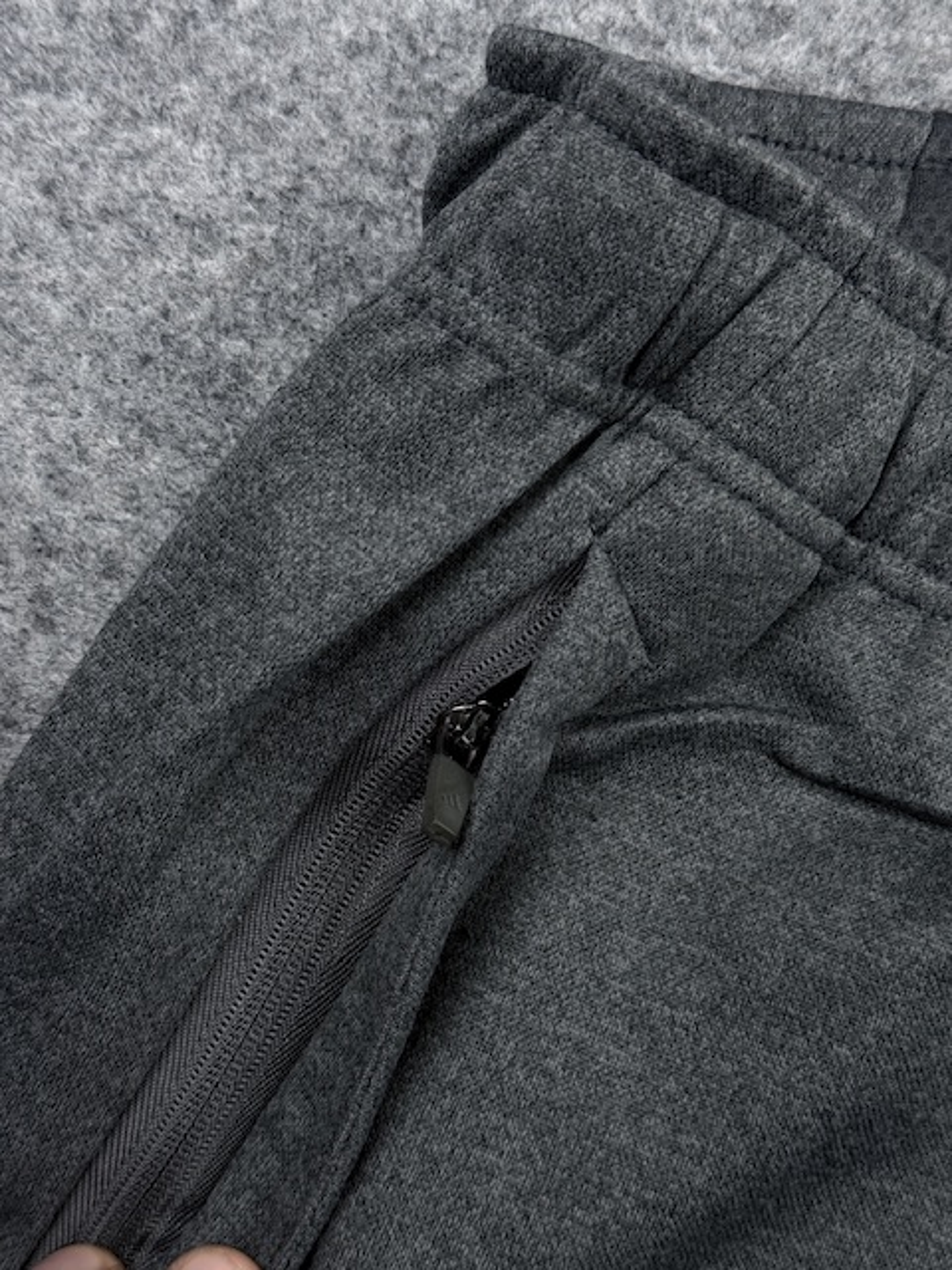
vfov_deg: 39.7
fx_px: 1760
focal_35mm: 48
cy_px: 635
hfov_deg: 30.3
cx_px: 476
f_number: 1.78
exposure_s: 1/121
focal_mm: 6.76
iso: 50
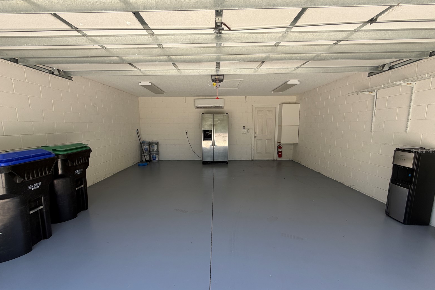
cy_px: 151
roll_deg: +1.7
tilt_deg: -7.8
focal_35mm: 15
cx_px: 213
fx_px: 181
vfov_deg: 77.3
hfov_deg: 100.4
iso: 40
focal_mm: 2.22
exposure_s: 1/228
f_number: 2.2
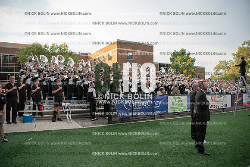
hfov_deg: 73.7
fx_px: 167
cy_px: 84
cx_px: 125
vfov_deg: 53.2
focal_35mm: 24
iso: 800
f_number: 3.2
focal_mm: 24
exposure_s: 1/1250
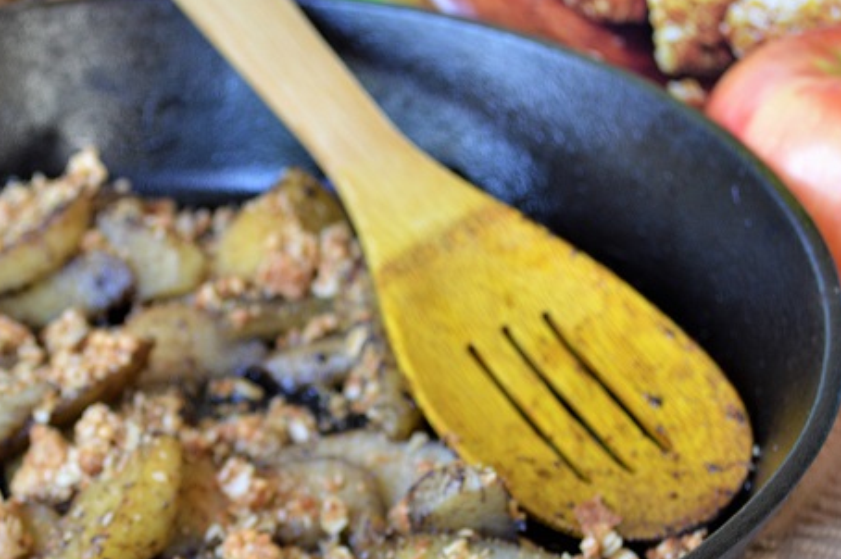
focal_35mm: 113
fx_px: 2638
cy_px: 448
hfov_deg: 18.0
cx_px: 215
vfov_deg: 12.1
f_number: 5
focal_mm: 38
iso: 400
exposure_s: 1/40
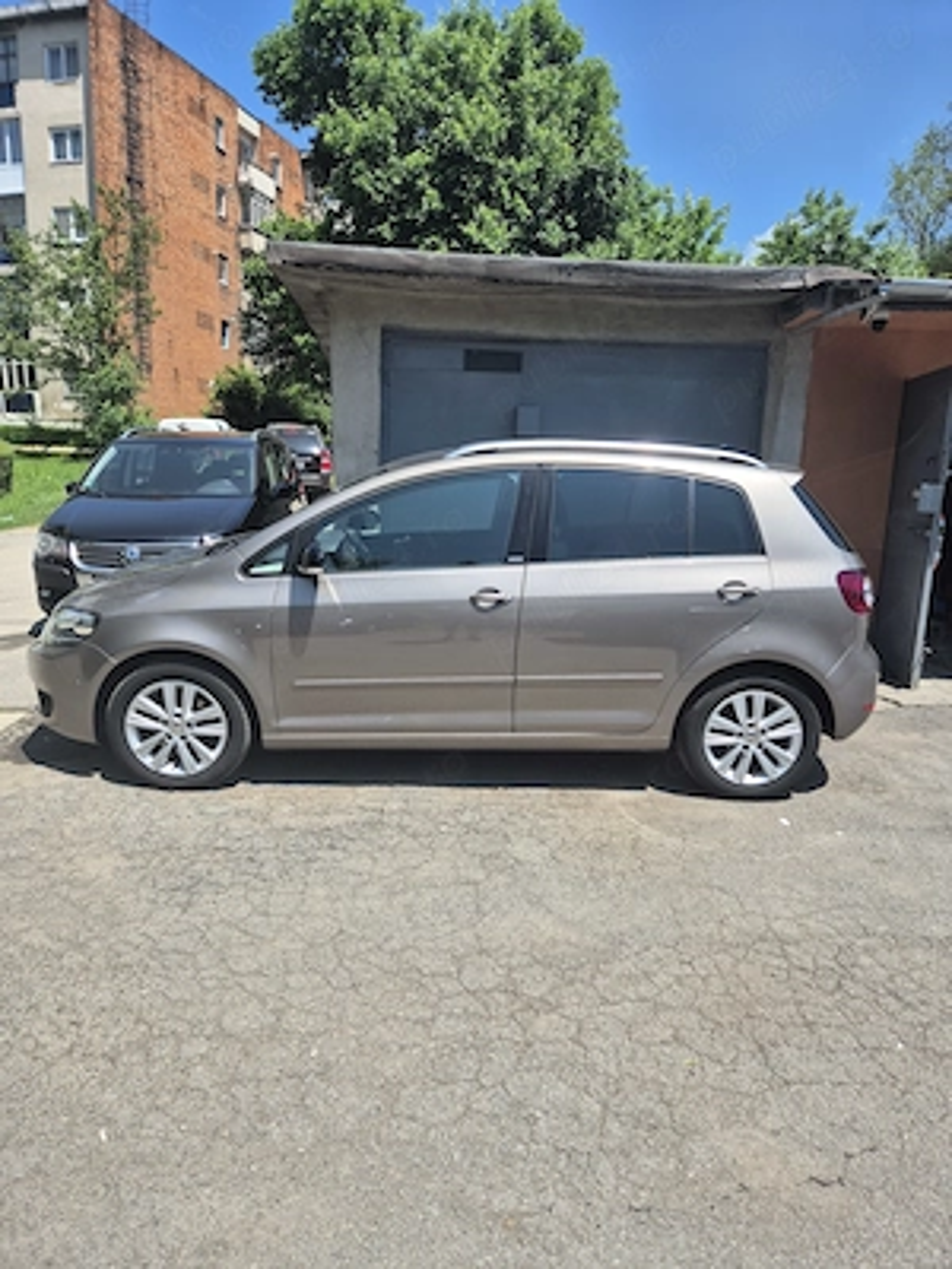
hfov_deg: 58.9
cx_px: 476
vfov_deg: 73.9
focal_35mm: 23
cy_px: 634
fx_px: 843
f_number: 1.8
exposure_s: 1/1412
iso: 25
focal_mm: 5.4
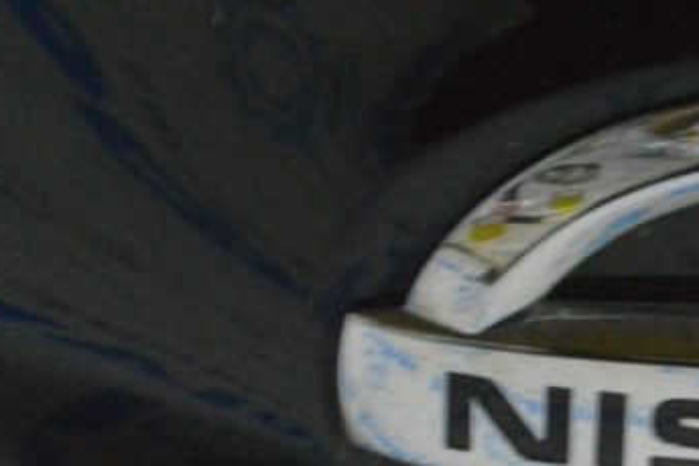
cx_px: 866
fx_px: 4502
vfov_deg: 5.9
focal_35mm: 232
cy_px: 331
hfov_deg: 8.8
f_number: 20
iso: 6400
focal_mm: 52
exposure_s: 1/20
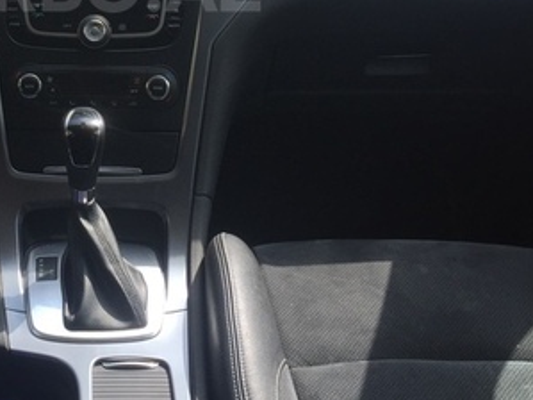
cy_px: -15
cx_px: 78
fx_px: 985
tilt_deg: -19.9
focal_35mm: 64
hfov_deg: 29.3
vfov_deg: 21.9
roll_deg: -1.8
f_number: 2.2
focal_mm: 4.15
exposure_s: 1/482
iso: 32
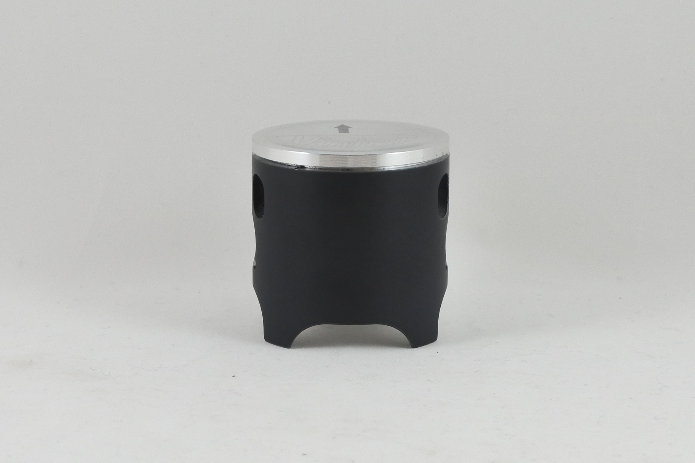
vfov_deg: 29.9
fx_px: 869
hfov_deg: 43.6
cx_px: 348
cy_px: 232
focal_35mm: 45
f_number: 4.5
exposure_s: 1/125
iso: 450
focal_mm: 16.8
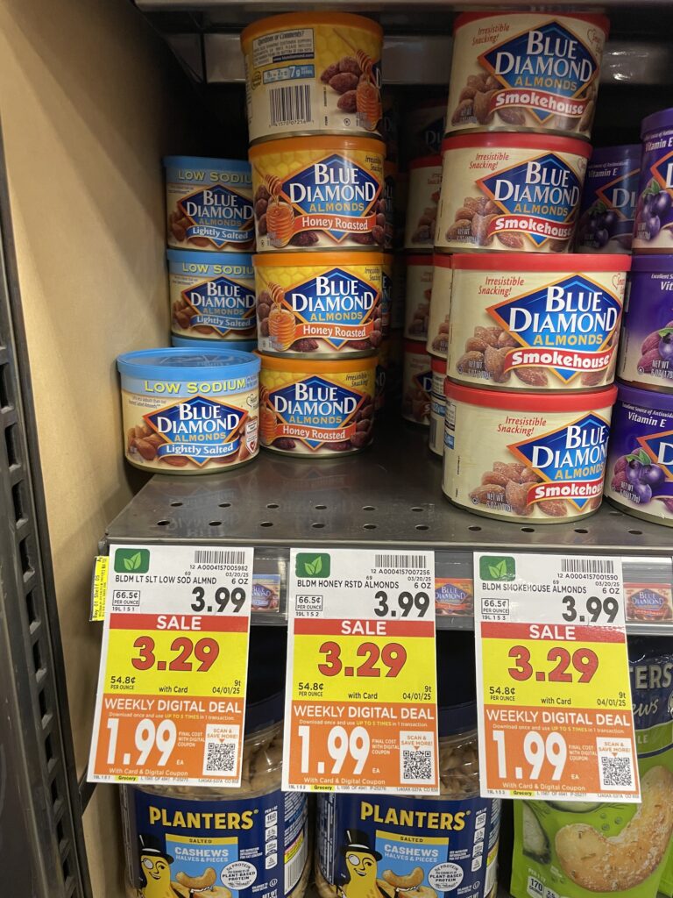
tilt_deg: -16.5
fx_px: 674
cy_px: 449
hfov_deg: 53.1
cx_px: 336
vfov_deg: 67.3
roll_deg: -0.4
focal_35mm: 26
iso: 160
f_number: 1.6
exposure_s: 1/60
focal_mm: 4.2
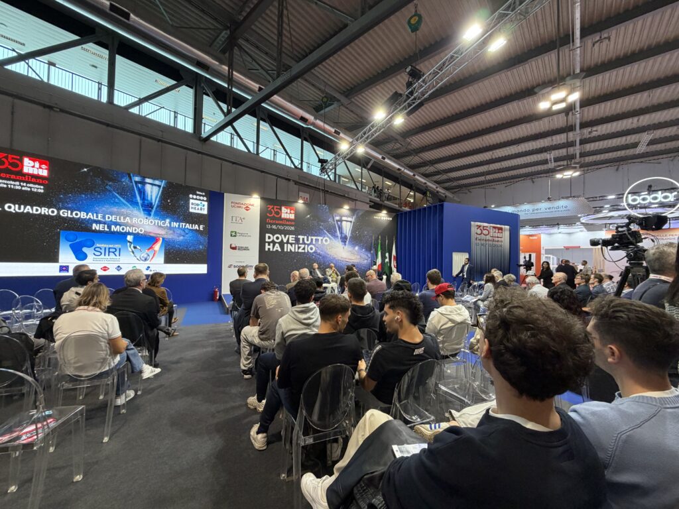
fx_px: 275
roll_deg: -0.6
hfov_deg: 102.1
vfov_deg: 85.7
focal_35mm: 14
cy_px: 254
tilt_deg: +2.2
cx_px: 340
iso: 200
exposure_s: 1/50
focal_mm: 2.22
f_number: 2.2
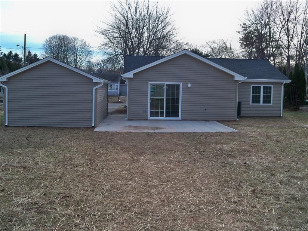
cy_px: 116
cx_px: 154
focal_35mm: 35
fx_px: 311
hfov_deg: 52.6
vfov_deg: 40.7
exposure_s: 1/320
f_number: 3.5
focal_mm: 6.2
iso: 64
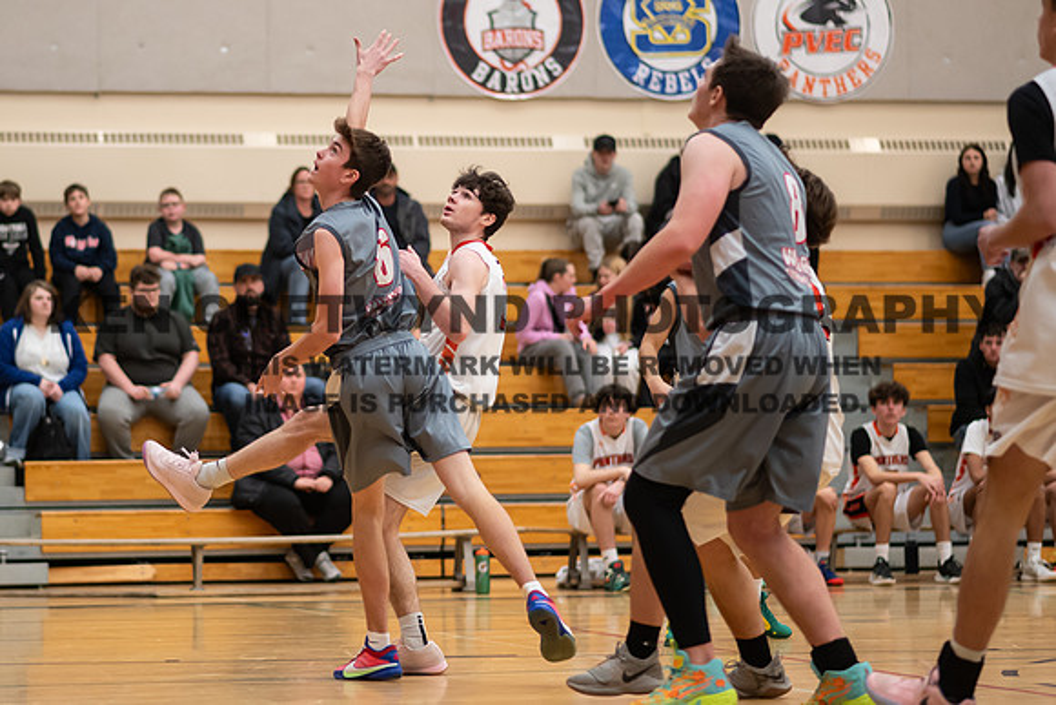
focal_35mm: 124
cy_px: 285
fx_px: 3647
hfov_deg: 16.4
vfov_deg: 11.0
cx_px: 322
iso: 2500
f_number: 1.8
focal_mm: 85
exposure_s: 1/1000
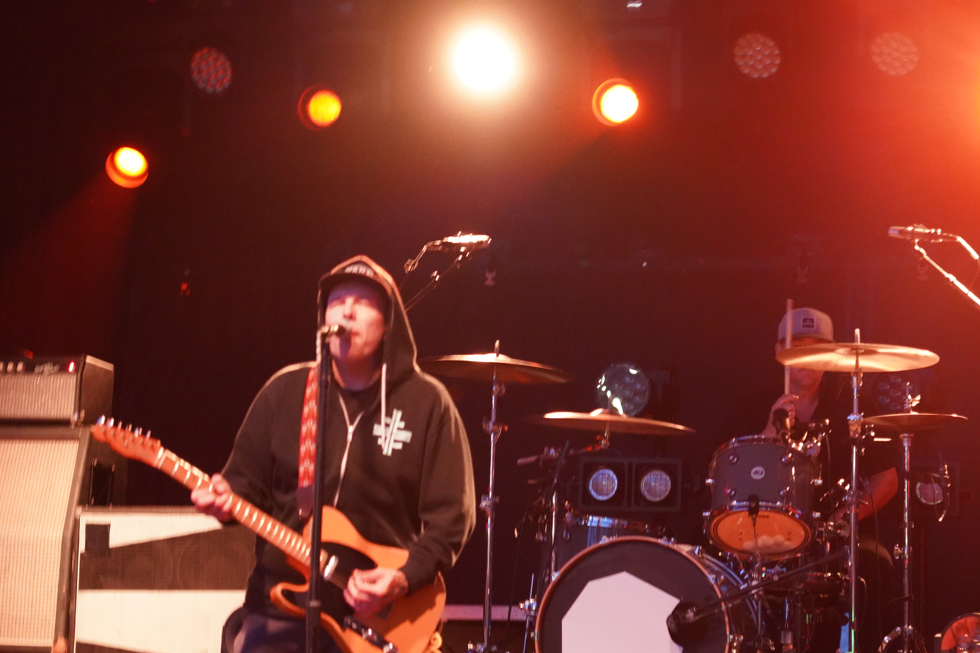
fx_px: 3212
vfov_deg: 11.6
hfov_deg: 17.3
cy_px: 359
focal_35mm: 118
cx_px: 547
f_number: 4
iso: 12800
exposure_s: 1/50
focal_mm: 105
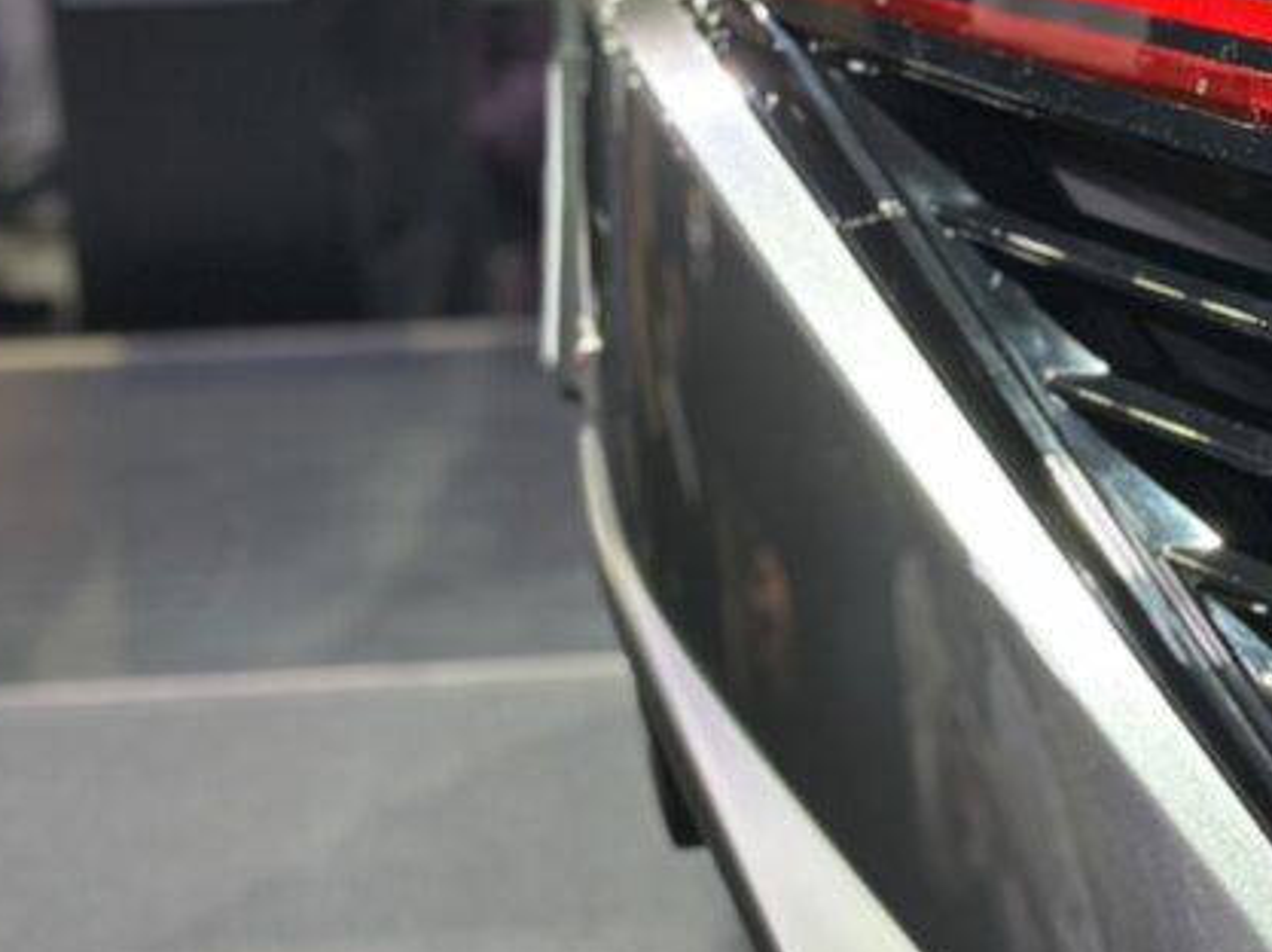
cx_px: 1272
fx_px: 4332
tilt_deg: -13.2
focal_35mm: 118
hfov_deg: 16.4
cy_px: 384
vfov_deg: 12.5
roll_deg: +1.2
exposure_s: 1/40
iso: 500
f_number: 1.78
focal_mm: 6.86
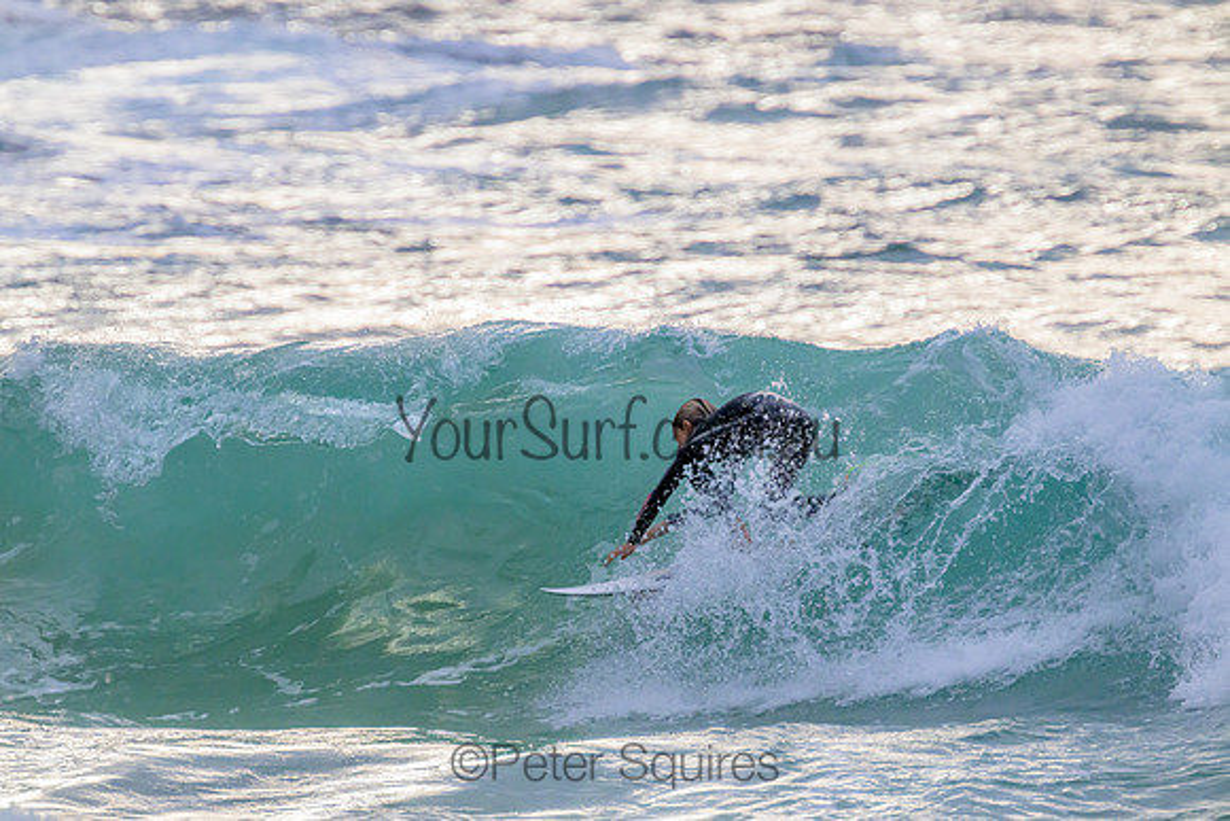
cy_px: 410
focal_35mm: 800
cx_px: 615
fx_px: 27338
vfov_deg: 1.7
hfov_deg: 2.6
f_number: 11
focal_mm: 800
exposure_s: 1/2000
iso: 3600
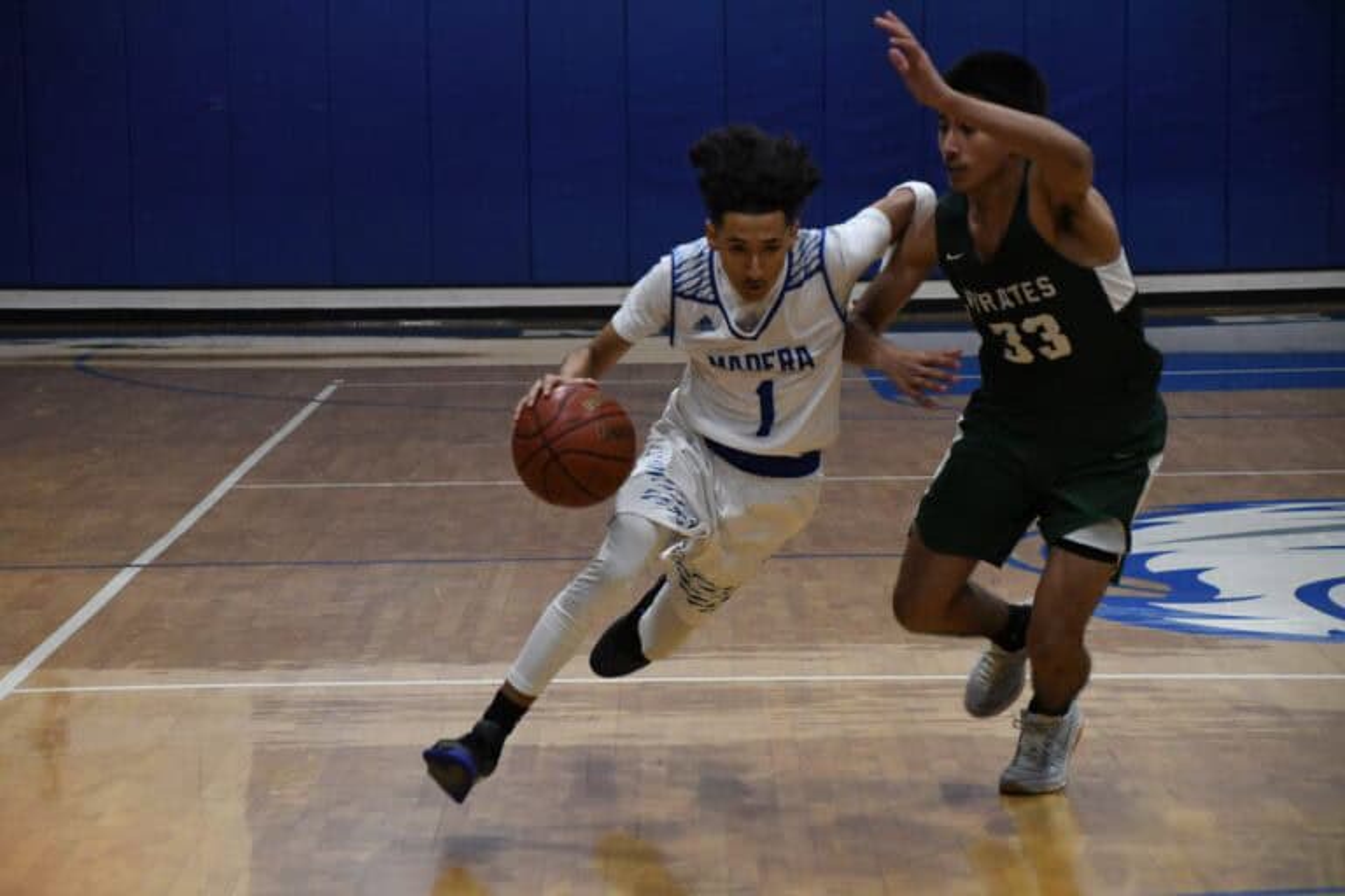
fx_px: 4763
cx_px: 672
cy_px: 448
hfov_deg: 16.1
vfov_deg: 10.8
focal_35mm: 128
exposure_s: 1/640
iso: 8000
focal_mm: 85
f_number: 5.3
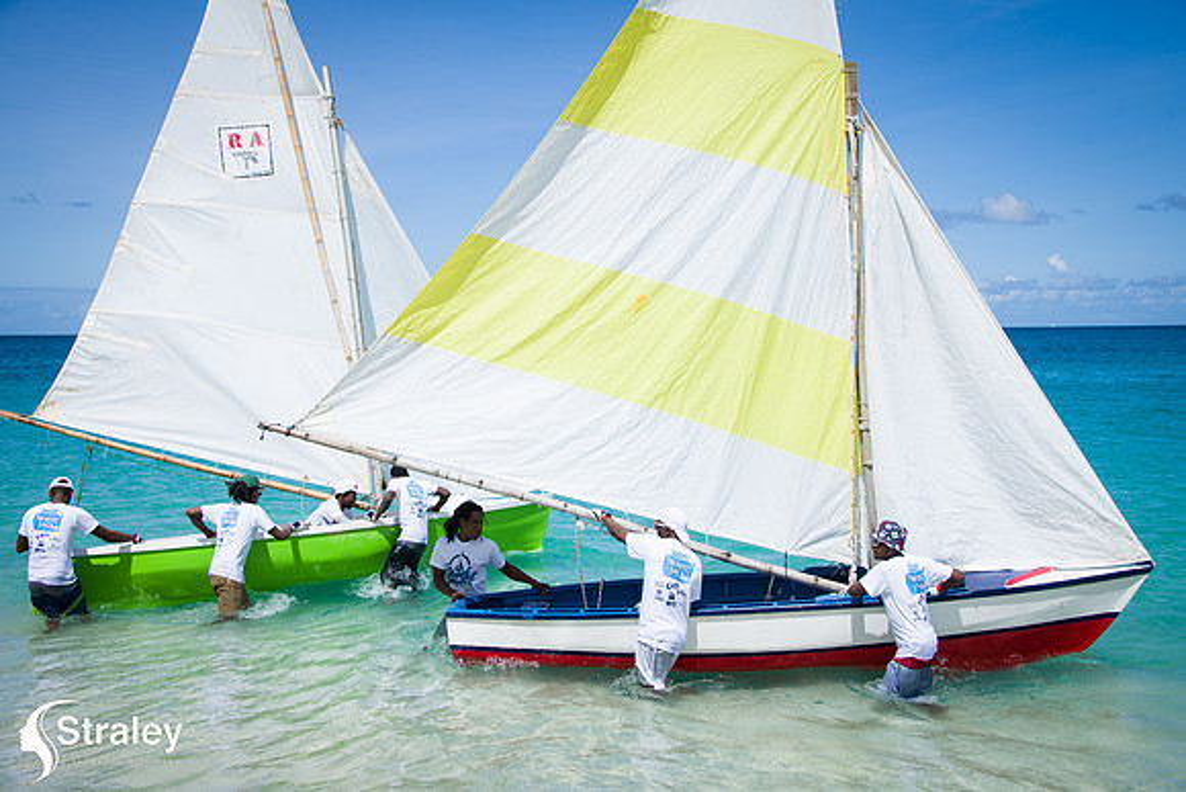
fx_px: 1450
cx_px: 593
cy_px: 396
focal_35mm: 44
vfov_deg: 30.5
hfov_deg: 44.5
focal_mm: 44
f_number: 8
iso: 64
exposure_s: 1/320
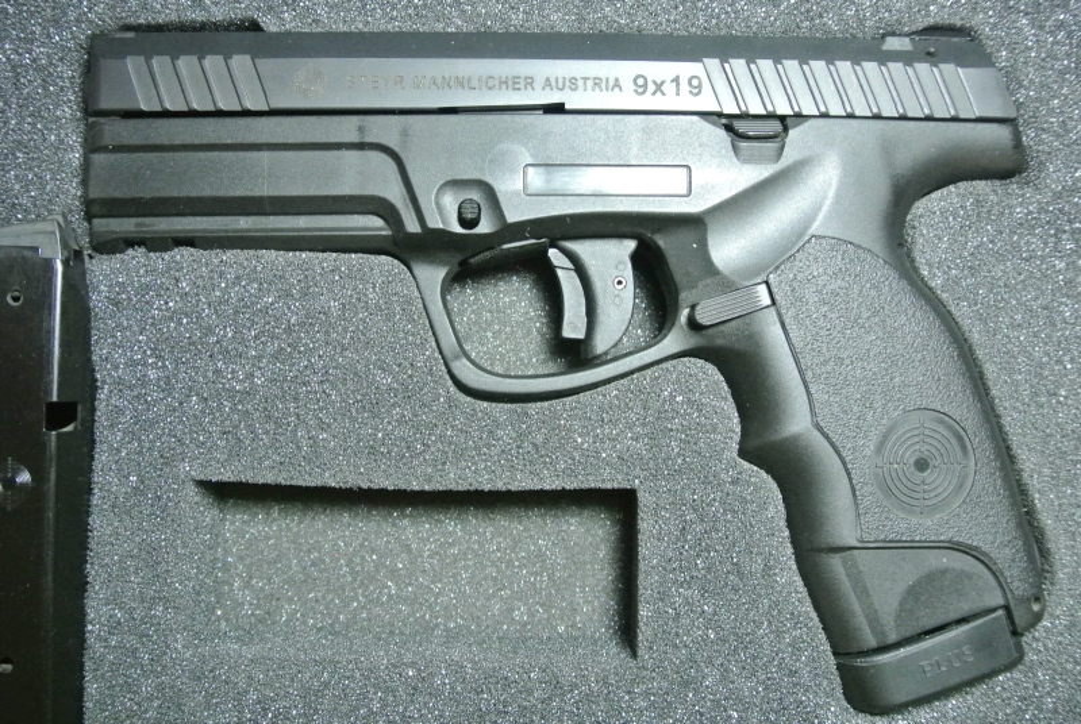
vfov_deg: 41.2
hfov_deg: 58.6
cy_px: 362
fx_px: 962
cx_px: 540
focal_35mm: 32
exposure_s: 1/100
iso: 3200
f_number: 3.8
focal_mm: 12.2
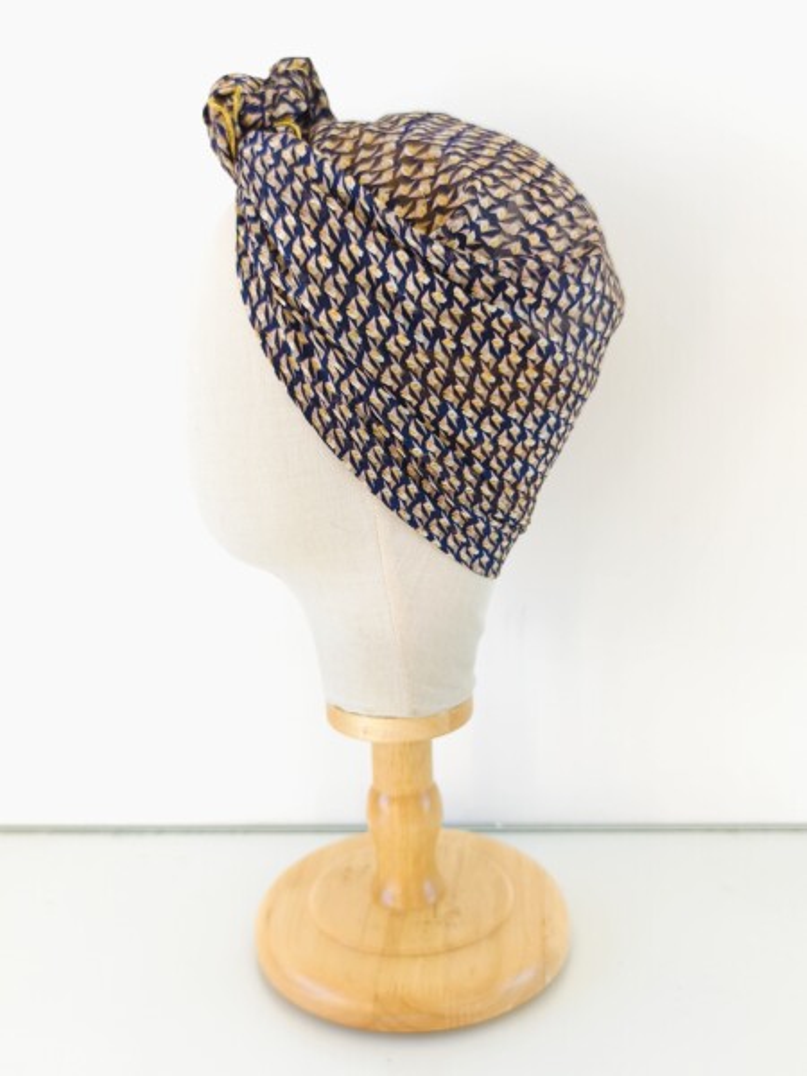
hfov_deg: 44.2
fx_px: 995
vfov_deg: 56.8
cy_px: 538
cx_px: 404
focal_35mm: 32
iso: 50
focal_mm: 6.14
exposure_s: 1/30
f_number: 1.65
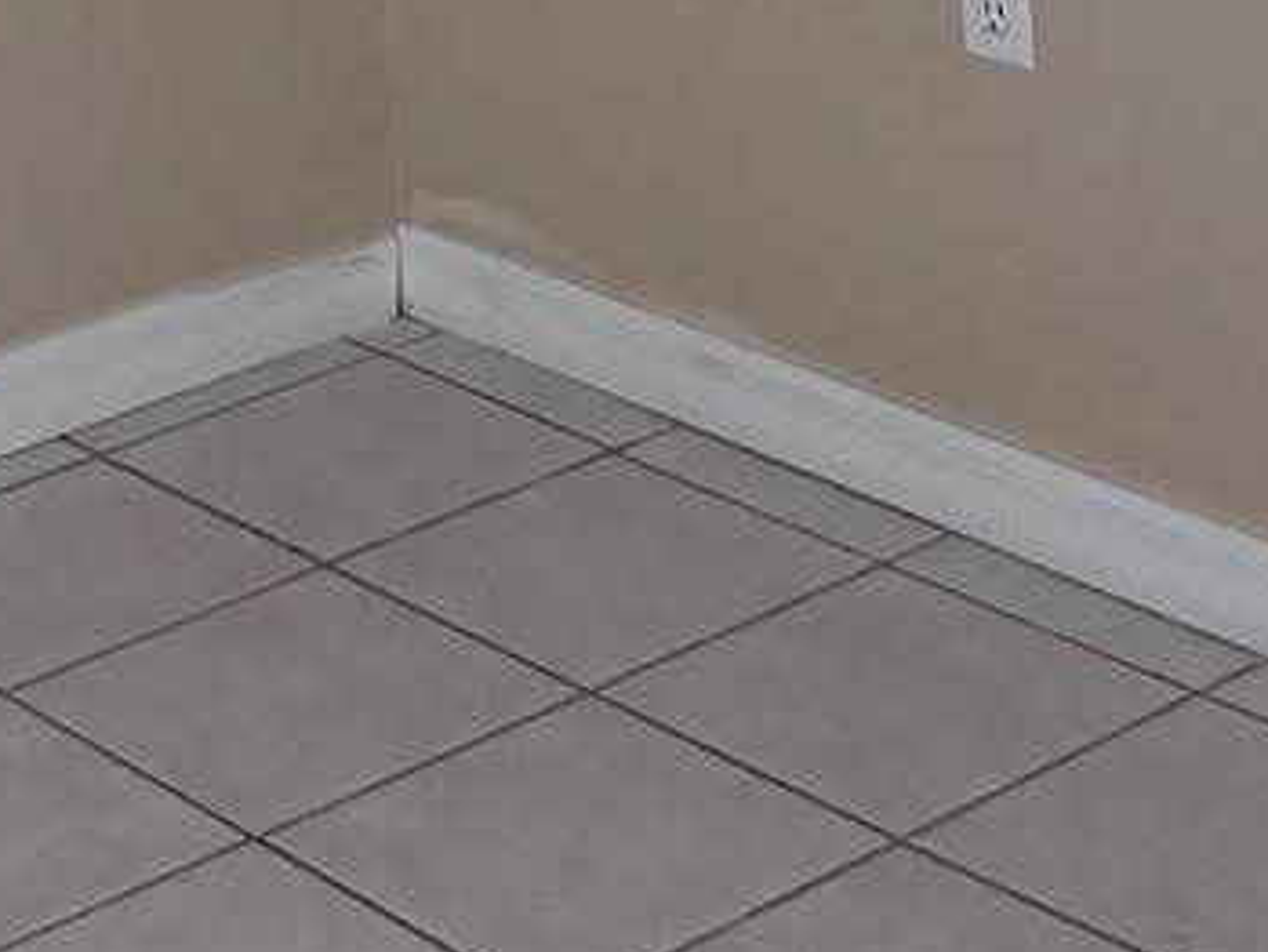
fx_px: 4031
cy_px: -799
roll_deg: +3.2
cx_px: 298
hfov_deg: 17.8
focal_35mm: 110
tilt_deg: -4.9
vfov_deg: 12.3
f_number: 1.78
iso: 1000
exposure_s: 1/40
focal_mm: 6.76
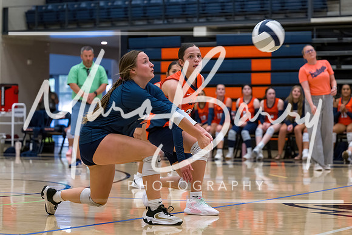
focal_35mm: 112
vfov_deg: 12.2
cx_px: 176
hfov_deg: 18.2
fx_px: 1098
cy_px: 68
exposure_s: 1/1000
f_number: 2.8
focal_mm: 79
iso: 2500
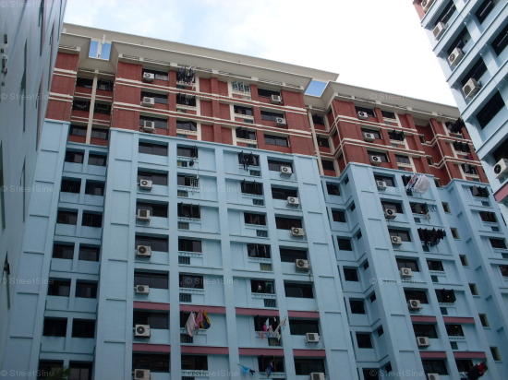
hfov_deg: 49.0
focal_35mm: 38
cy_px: 190
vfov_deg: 37.7
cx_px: 254
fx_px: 557
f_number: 8.4
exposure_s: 1/125
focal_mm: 6.3
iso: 80
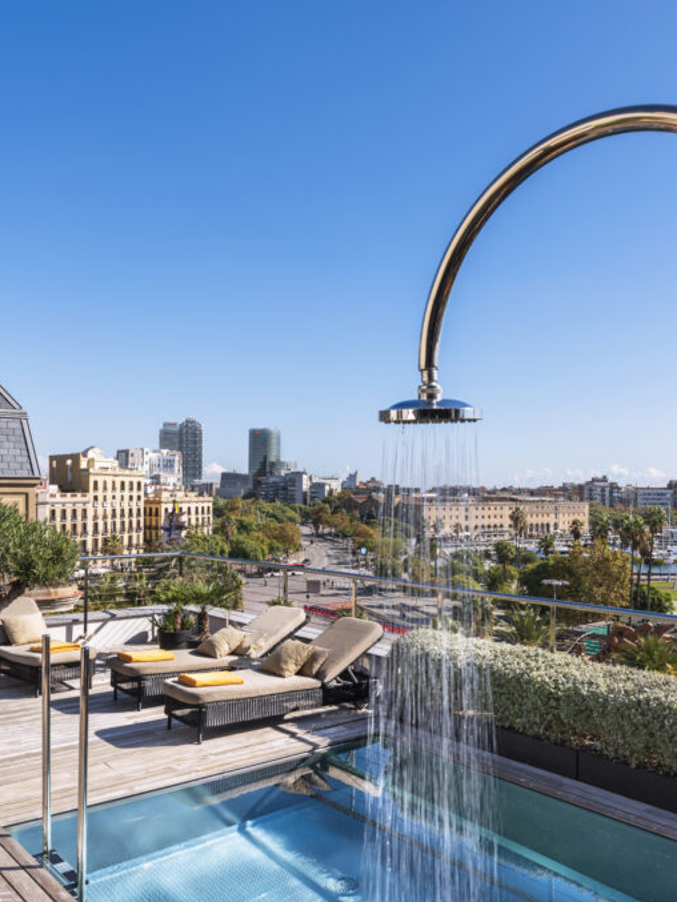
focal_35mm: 32
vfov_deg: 56.8
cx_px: 378
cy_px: 454
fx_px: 834
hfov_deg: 44.1
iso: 100
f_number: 13
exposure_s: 1/100
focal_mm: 22
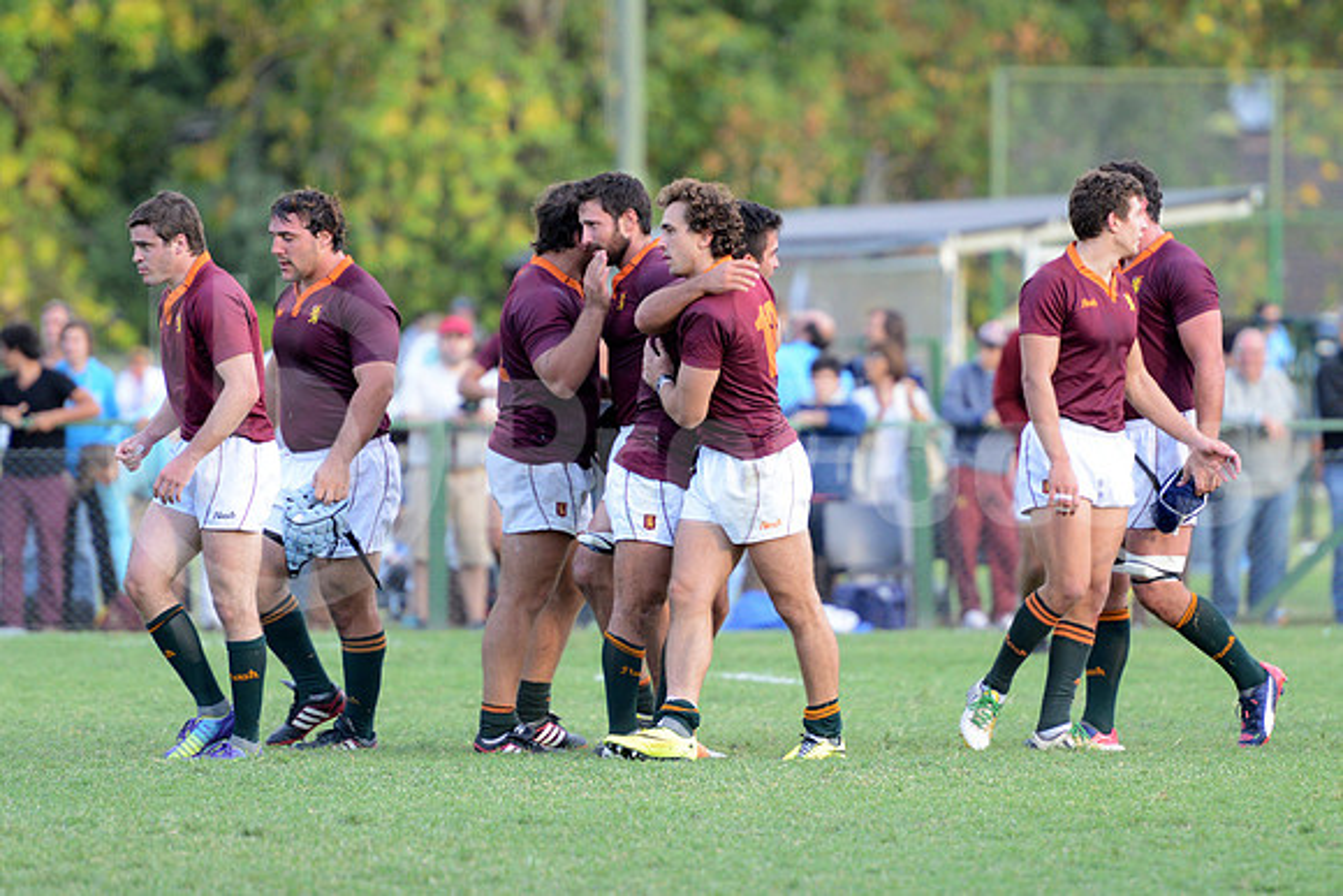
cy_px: 448
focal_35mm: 270
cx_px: 672
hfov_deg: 7.6
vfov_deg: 5.1
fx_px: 10074
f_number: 4
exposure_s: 1/500
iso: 1600
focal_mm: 270
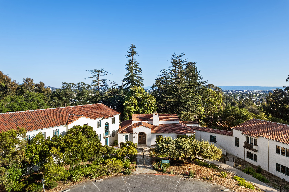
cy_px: 96
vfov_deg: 57.2
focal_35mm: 22
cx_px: 144
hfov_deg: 78.6
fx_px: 177
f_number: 2.8
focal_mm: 8.38
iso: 130
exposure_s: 1/1000
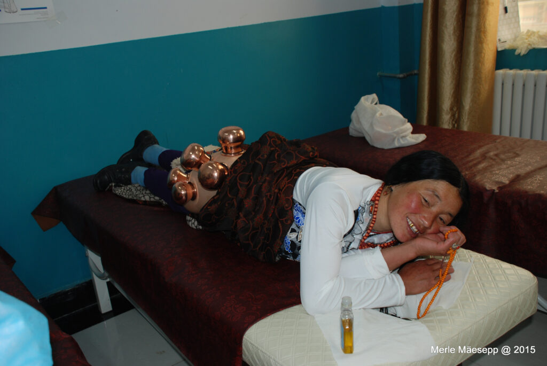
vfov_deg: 37.0
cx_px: 274
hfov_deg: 53.1
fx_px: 548
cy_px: 183
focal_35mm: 36
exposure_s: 1/60
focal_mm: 24
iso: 200
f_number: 4
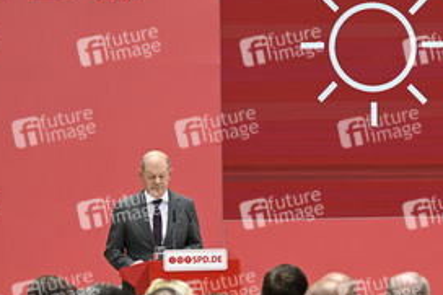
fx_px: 2853
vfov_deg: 5.9
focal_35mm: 232
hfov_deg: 8.9
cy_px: 170
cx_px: 239
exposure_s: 1/1250
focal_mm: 140
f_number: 5
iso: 2500
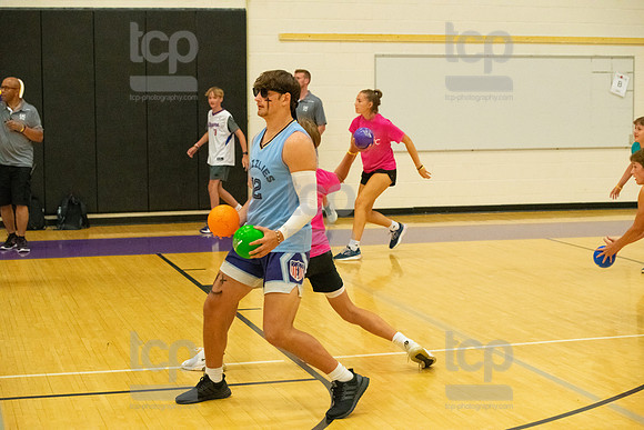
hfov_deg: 27.0
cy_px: 215
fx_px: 1342
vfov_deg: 18.2
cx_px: 322
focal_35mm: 75
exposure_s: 1/800
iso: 6400
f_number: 4.5
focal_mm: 75
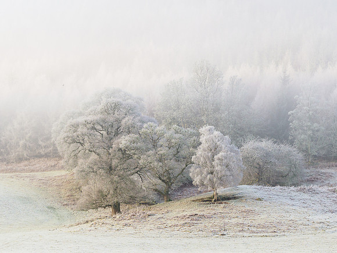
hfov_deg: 13.8
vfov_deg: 10.4
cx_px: 169
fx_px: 1390
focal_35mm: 143
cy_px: 116
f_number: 7.1
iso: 400
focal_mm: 66
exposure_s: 1/200
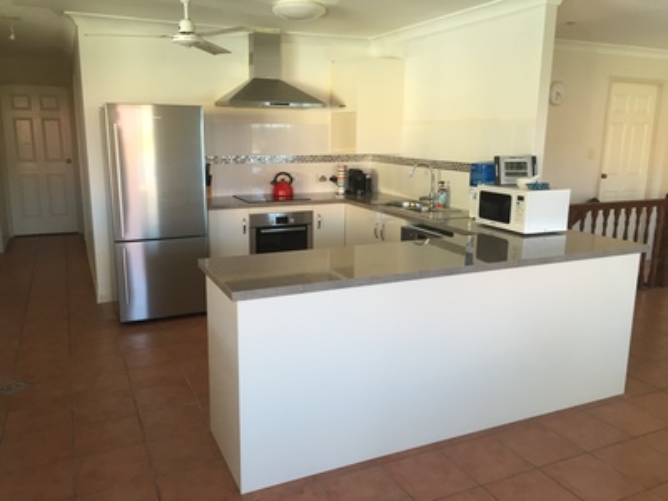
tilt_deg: -12.5
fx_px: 560
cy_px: 250
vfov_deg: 48.2
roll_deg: -1.4
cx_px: 334
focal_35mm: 29
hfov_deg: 61.7
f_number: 2.2
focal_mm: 4.15
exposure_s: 1/30
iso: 32
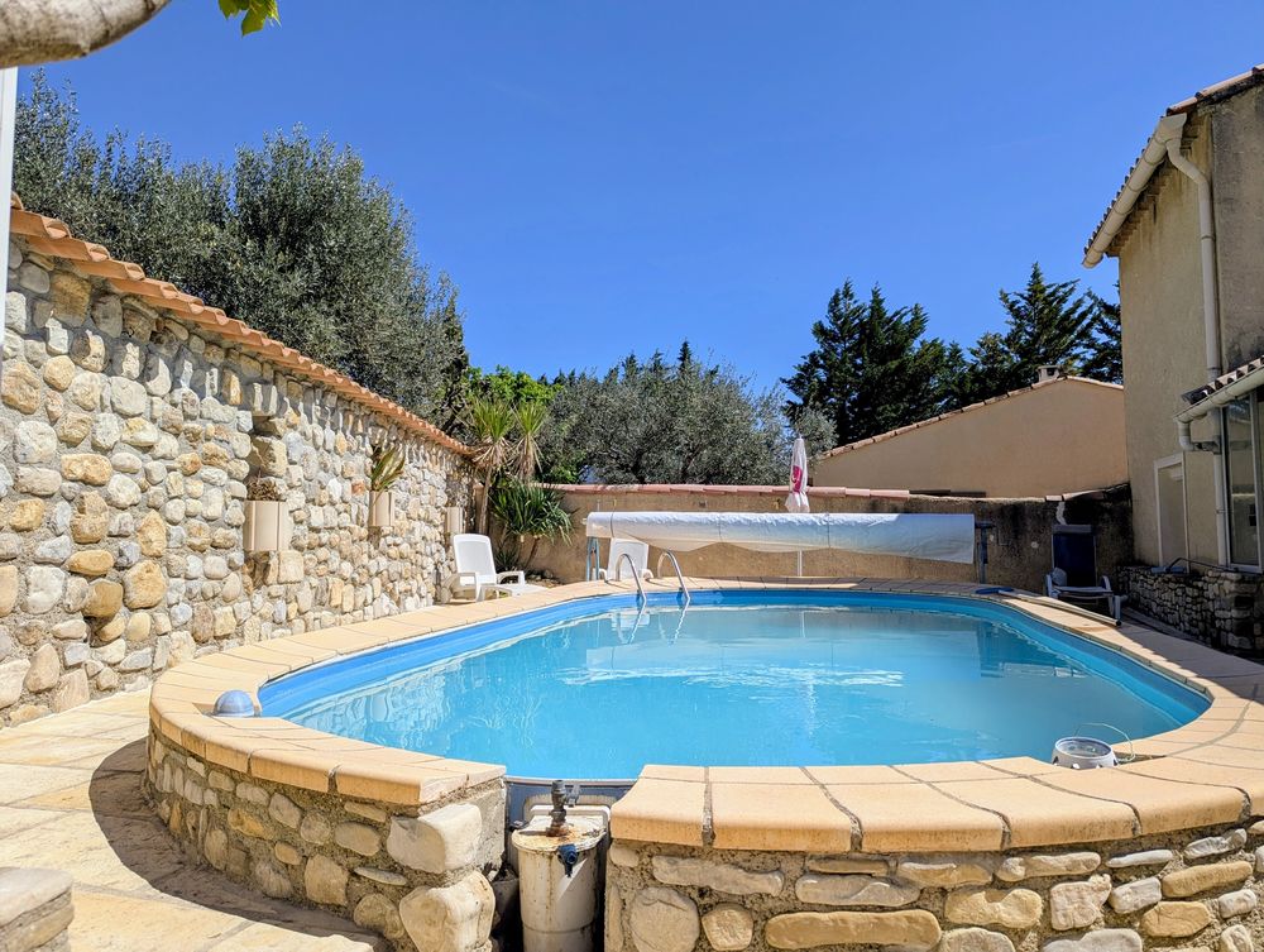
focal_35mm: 24
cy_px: 476
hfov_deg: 71.5
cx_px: 632
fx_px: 878
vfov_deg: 56.9
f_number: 1.85
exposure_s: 1/3774
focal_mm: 6.81
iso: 48
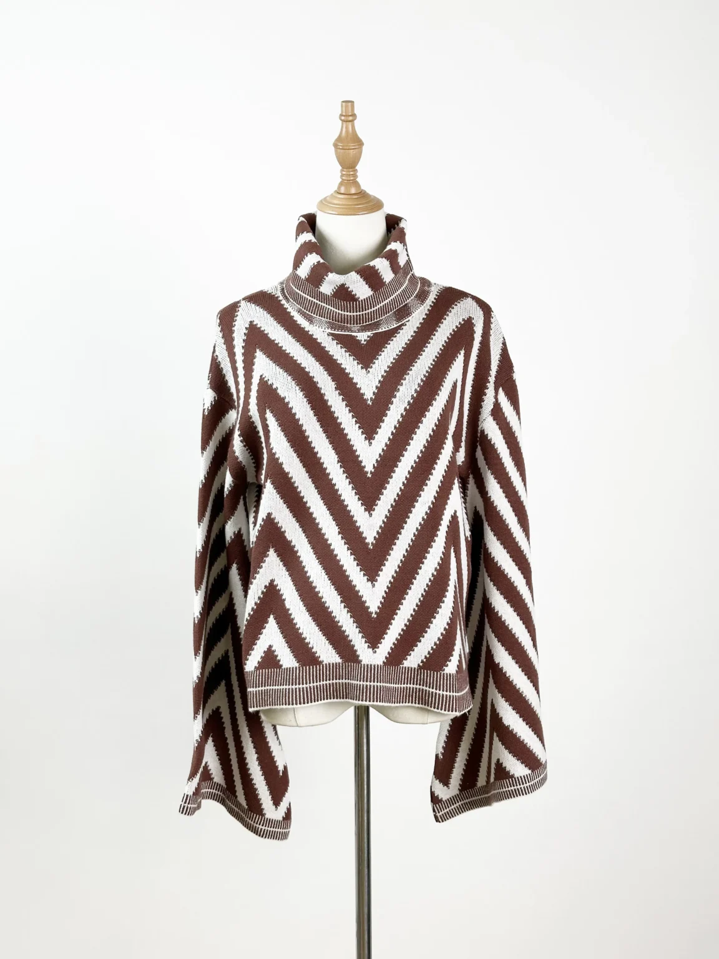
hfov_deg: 30.3
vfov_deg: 39.7
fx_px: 1329
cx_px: 360
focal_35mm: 48
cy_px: 480
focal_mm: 6.86
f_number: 1.78
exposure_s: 1/200
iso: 50
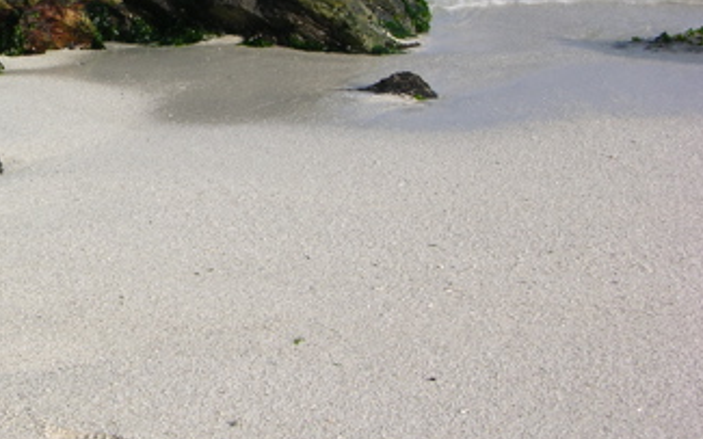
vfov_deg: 13.6
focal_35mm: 96
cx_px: 22
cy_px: 121
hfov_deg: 21.0
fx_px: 1839
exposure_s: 1/218
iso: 50
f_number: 5.9
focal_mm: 11.6
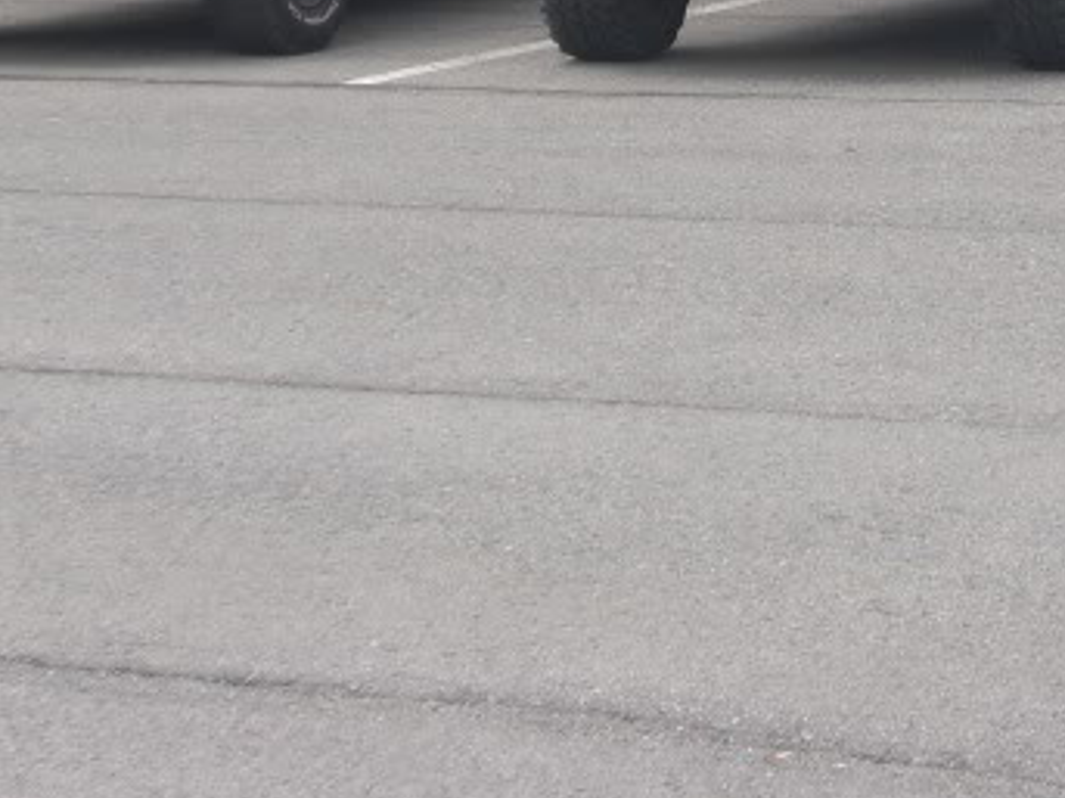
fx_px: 5597
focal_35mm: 182
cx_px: 935
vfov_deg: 8.0
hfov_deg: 10.8
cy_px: -373
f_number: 3.8
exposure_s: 1/250
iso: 50
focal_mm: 10.8
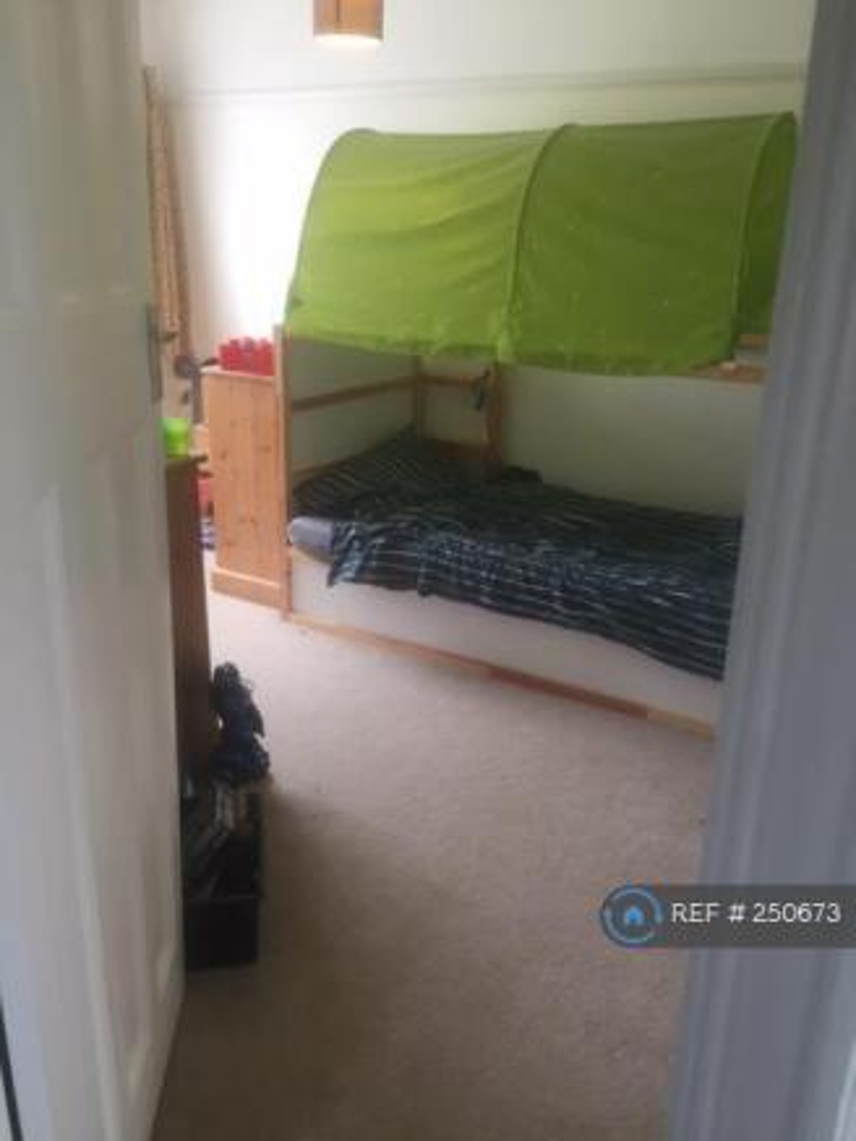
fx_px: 956
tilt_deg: -18.5
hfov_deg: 48.2
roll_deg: -1.4
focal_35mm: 29
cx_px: 428
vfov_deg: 61.6
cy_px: 570
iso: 64
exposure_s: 1/33
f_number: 2.2
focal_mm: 4.15
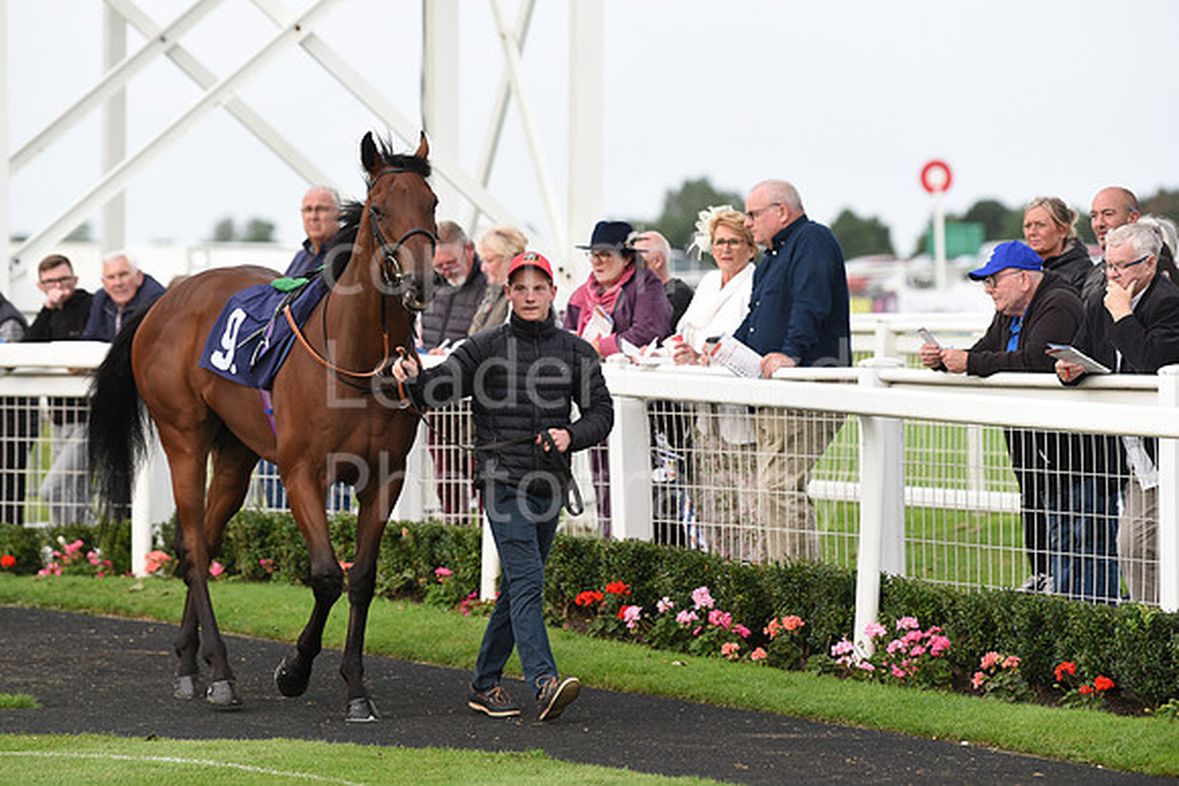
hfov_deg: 10.3
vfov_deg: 6.9
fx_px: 6551
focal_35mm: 200
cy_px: 393
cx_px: 590
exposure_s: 1/800
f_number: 4.5
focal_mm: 200
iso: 640
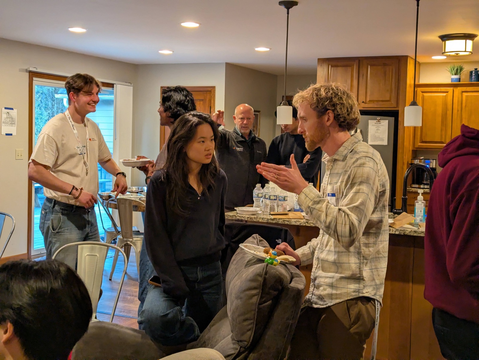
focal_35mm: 48
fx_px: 665
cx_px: 240
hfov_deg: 39.6
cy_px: 180
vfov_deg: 30.3
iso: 515
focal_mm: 6.81
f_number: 1.85
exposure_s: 1/120
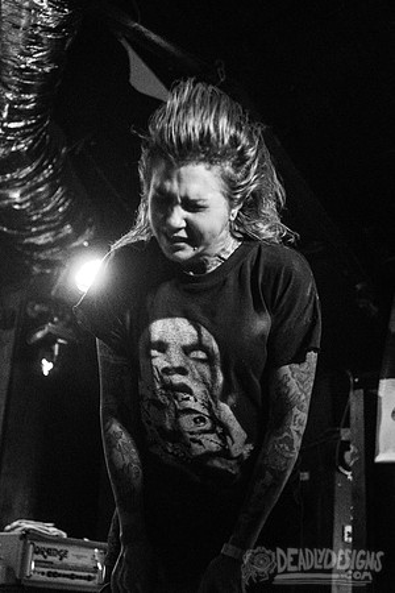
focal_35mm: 60
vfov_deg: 33.4
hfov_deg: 22.6
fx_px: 987
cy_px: 296
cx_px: 176
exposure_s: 1/200
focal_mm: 40
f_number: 2.8
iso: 6400
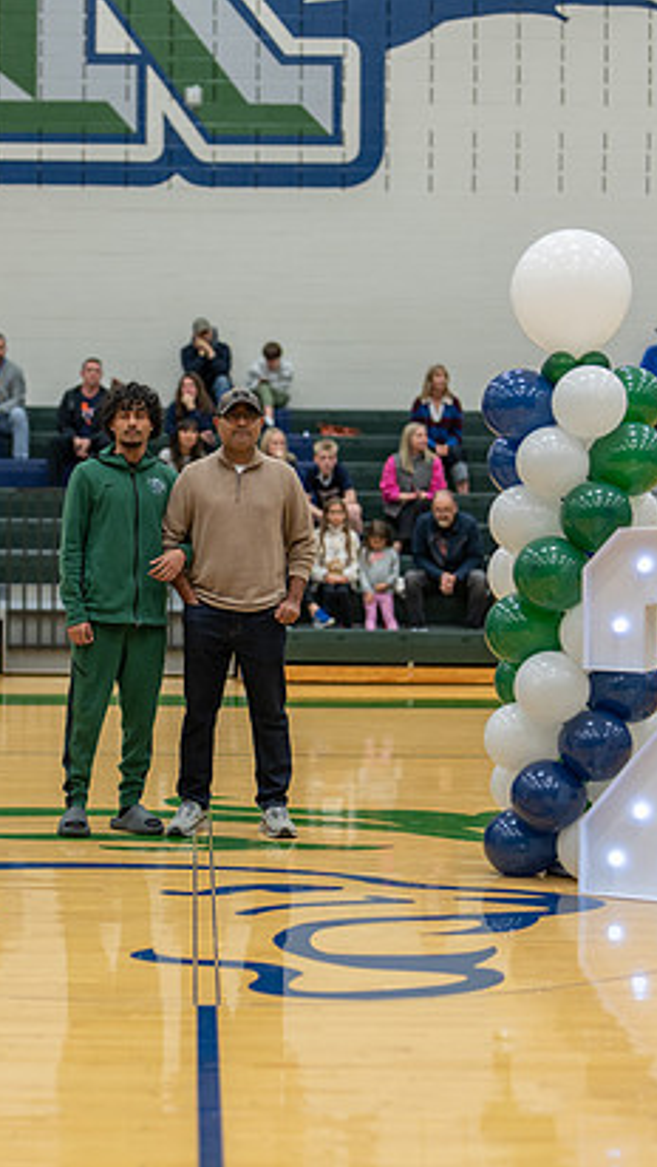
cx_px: 173
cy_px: 584
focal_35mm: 79
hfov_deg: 15.2
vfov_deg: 26.8
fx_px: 2445
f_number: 1.2
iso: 320
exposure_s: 1/400
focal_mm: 50
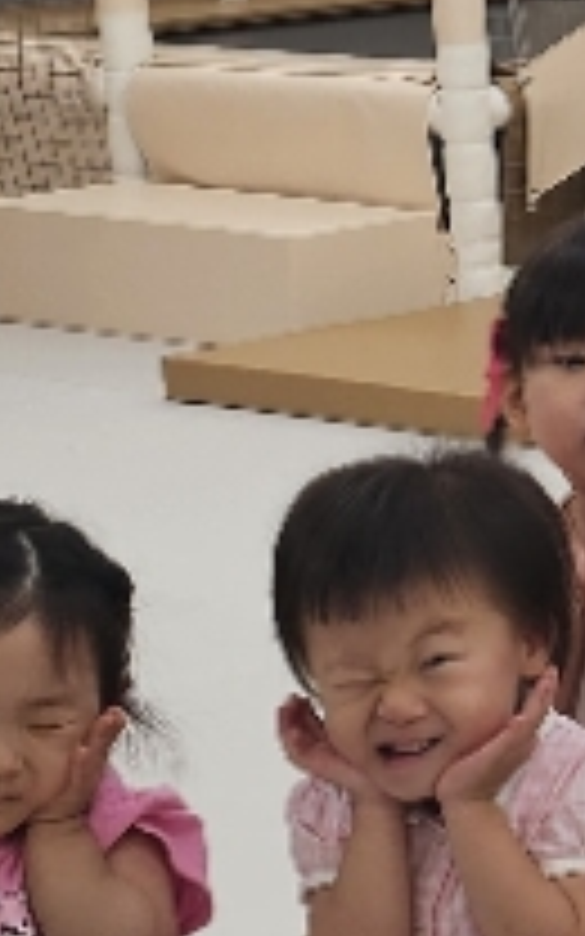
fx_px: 3826
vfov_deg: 13.9
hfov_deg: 7.6
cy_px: 288
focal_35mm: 150
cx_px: 1814
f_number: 1.7
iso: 40
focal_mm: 6.3
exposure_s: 1/120
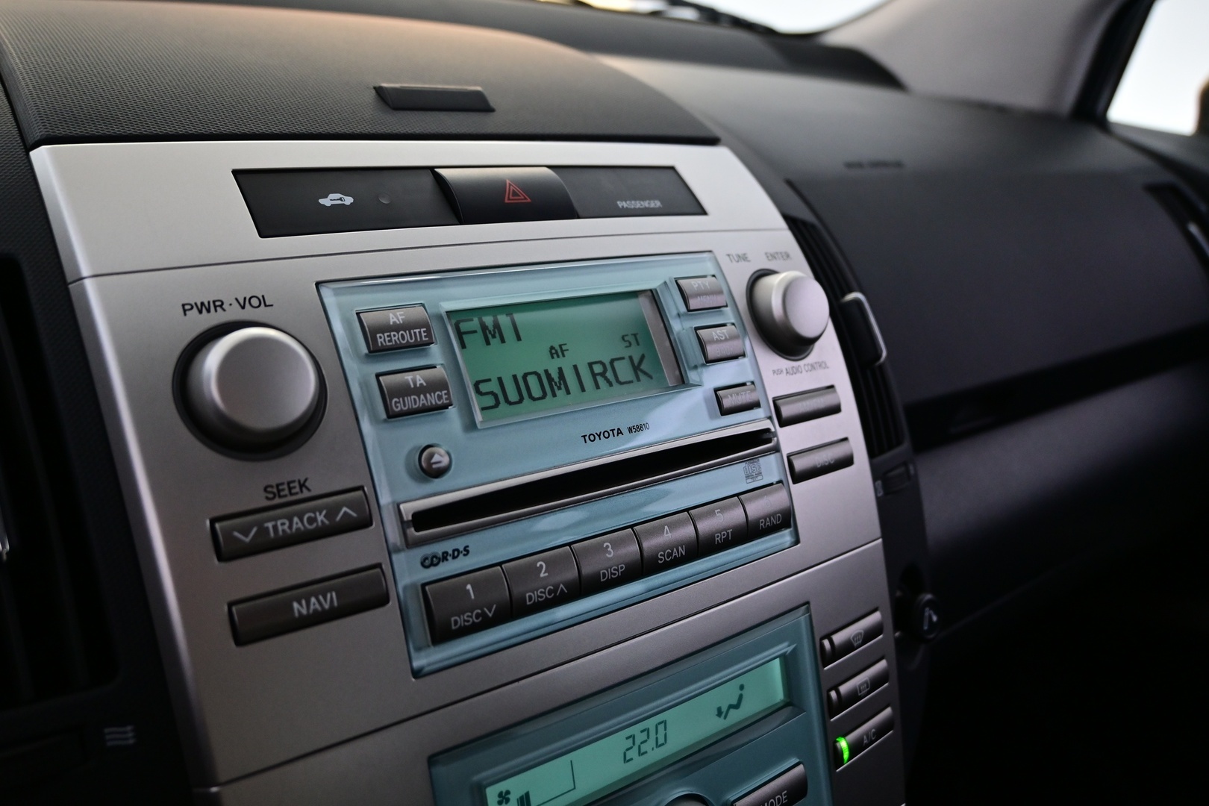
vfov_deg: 45.7
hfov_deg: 64.6
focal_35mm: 28
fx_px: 957
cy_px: 403
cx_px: 604
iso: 900
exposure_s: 1/30
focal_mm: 19
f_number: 3.8
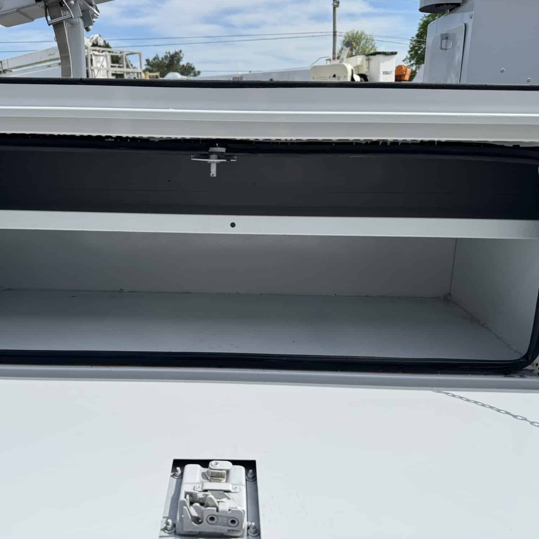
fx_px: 511
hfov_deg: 55.3
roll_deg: -0.6
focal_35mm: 29
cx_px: 222
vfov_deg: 55.6
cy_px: 266
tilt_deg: -18.3
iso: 80
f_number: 1.78
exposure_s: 1/7092
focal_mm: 6.76
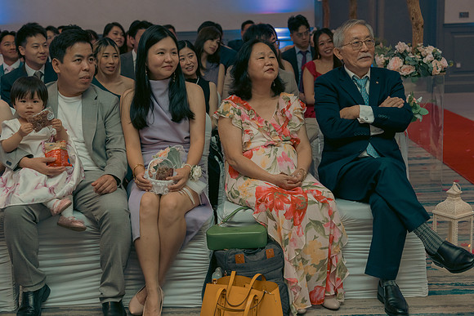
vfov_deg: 25.1
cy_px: 158
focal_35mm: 54
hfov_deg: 36.9
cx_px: 237
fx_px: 711
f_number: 3.5
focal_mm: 54
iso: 2500
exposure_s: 1/160
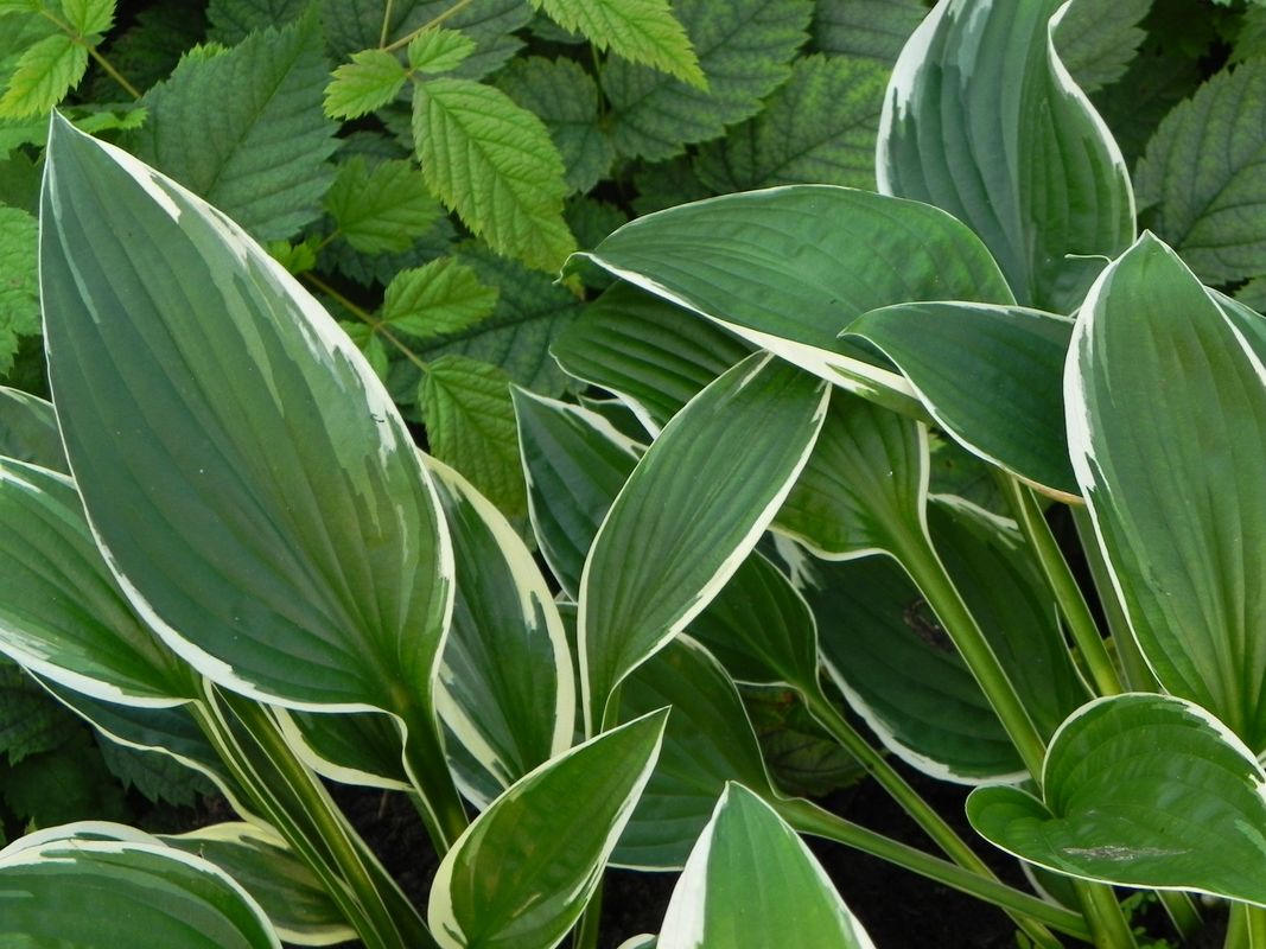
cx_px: 633
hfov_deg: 20.7
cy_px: 474
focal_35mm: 95
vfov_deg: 15.6
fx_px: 3474
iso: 160
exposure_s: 1/30
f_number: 4.5
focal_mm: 16.9
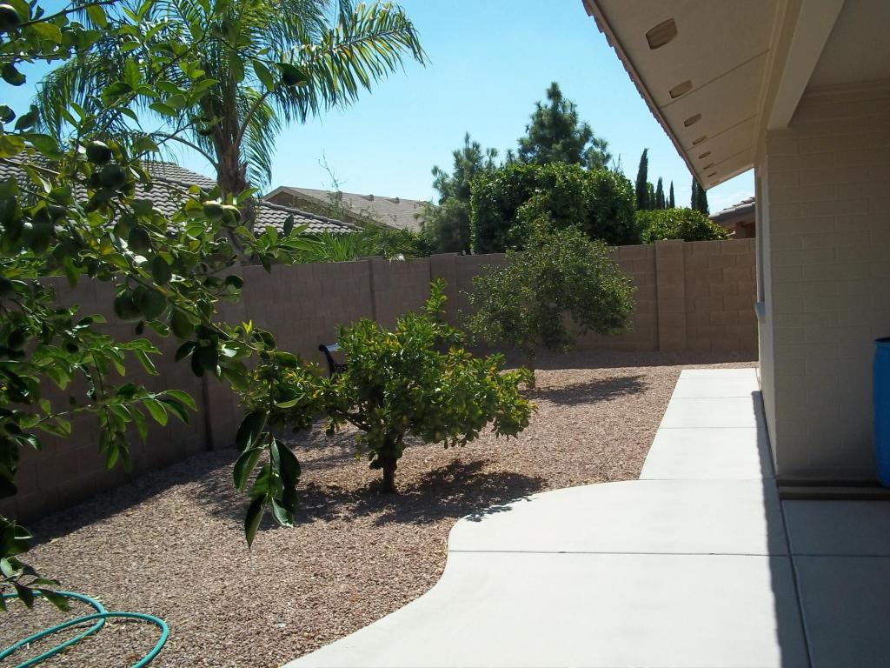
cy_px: 334
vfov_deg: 39.7
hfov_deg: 51.4
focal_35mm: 36
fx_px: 926
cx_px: 445
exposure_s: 1/200
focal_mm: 6.5
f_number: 8
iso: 80
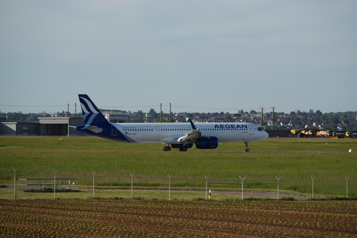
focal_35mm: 174
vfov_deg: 7.9
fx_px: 1725
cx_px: 178
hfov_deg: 11.8
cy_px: 119
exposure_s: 1/1000
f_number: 8
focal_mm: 116
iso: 250
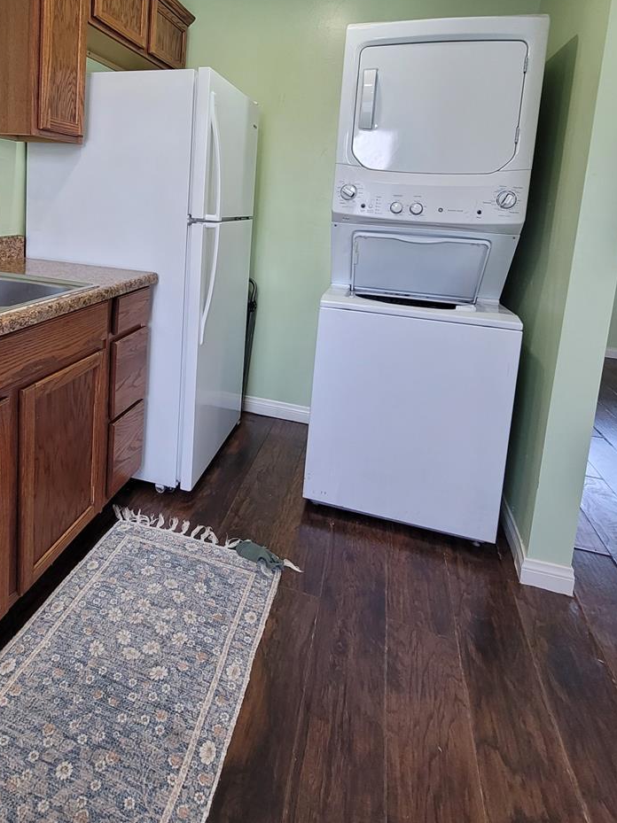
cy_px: 268
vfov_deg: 76.3
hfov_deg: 62.2
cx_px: 217
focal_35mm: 21
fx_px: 499
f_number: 2.2
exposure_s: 1/60
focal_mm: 1.74
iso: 125
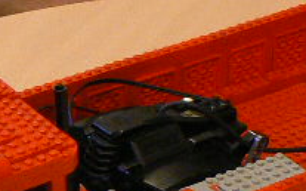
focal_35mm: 220
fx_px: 1833
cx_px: 109
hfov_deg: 9.5
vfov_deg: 5.9
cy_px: 201
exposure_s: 1/10
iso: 200
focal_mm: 8.1
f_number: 2.8
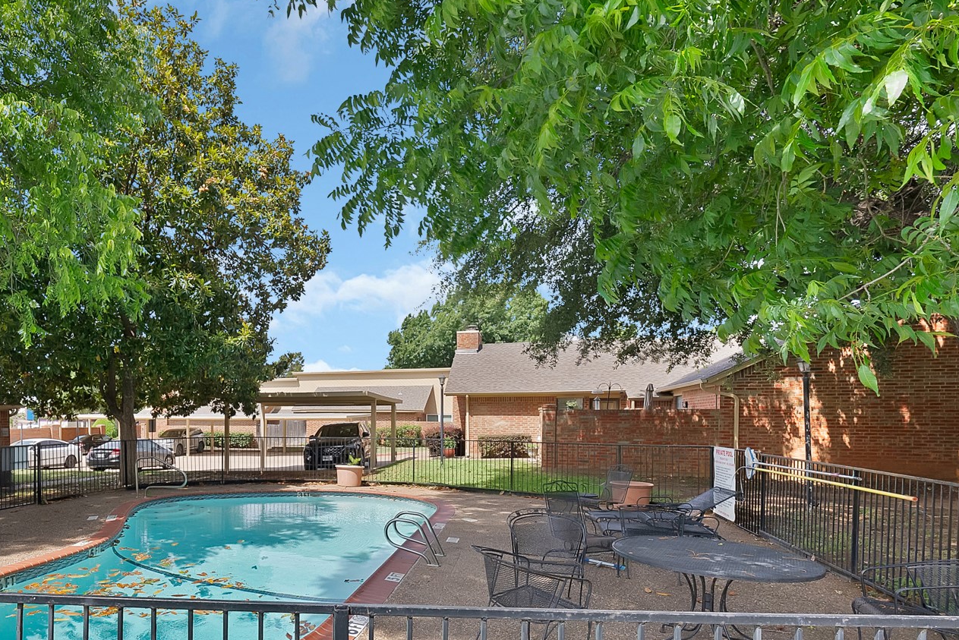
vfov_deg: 62.3
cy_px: 448
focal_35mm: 19
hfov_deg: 81.6
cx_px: 267
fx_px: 506
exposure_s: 1/100
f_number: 10
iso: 640
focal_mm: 12
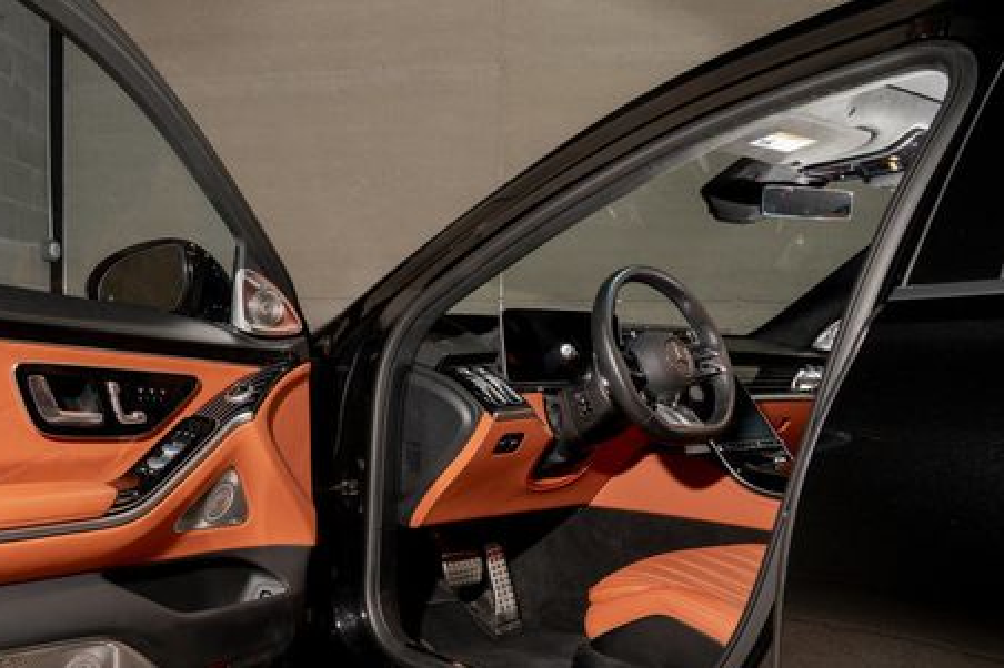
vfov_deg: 38.5
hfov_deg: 54.6
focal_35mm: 34
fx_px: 948
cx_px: 329
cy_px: 436
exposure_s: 1/50
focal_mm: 24
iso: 320
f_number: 5.6
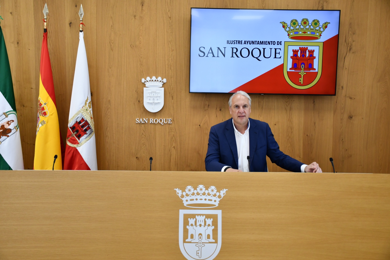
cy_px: 130
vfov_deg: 33.4
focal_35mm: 40
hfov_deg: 48.5
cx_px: 195
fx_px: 433
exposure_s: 1/250
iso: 640
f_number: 4
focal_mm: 27
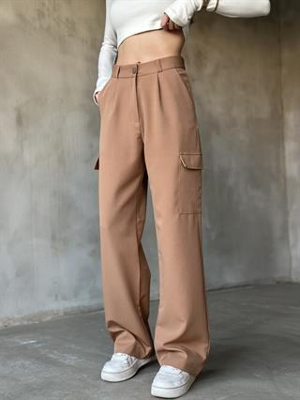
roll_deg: +0.4
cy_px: 200
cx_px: 150
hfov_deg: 30.3
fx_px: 554
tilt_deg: +1.1
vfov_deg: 39.6
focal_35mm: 48
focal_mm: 6.86
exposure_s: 1/60
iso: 200
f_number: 1.78
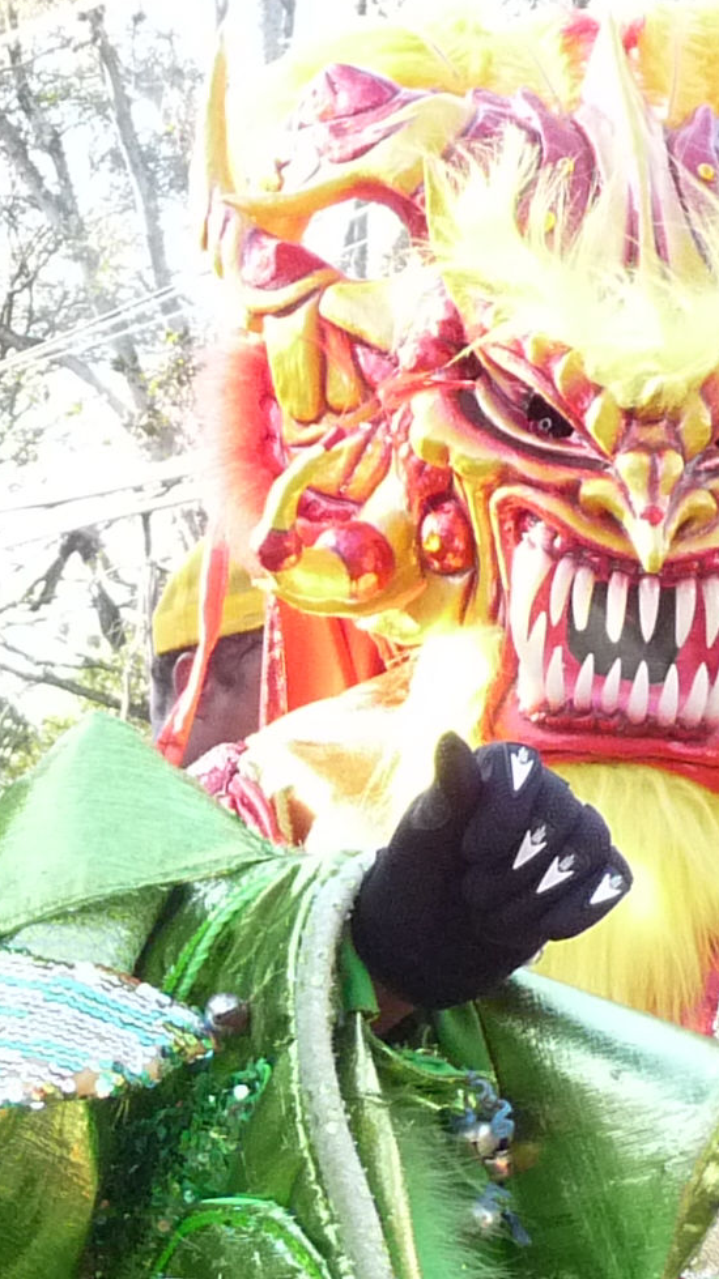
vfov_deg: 18.7
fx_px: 3868
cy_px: 871
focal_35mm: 114
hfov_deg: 10.5
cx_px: -58
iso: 320
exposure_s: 1/250
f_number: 2.8
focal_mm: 4.9
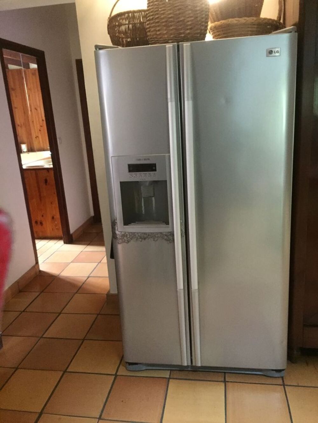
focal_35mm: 29
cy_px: 212
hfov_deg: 48.2
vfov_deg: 61.7
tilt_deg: -15.0
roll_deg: +4.5
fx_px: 355
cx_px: 159
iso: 320
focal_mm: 4.15
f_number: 2.2
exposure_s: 1/17
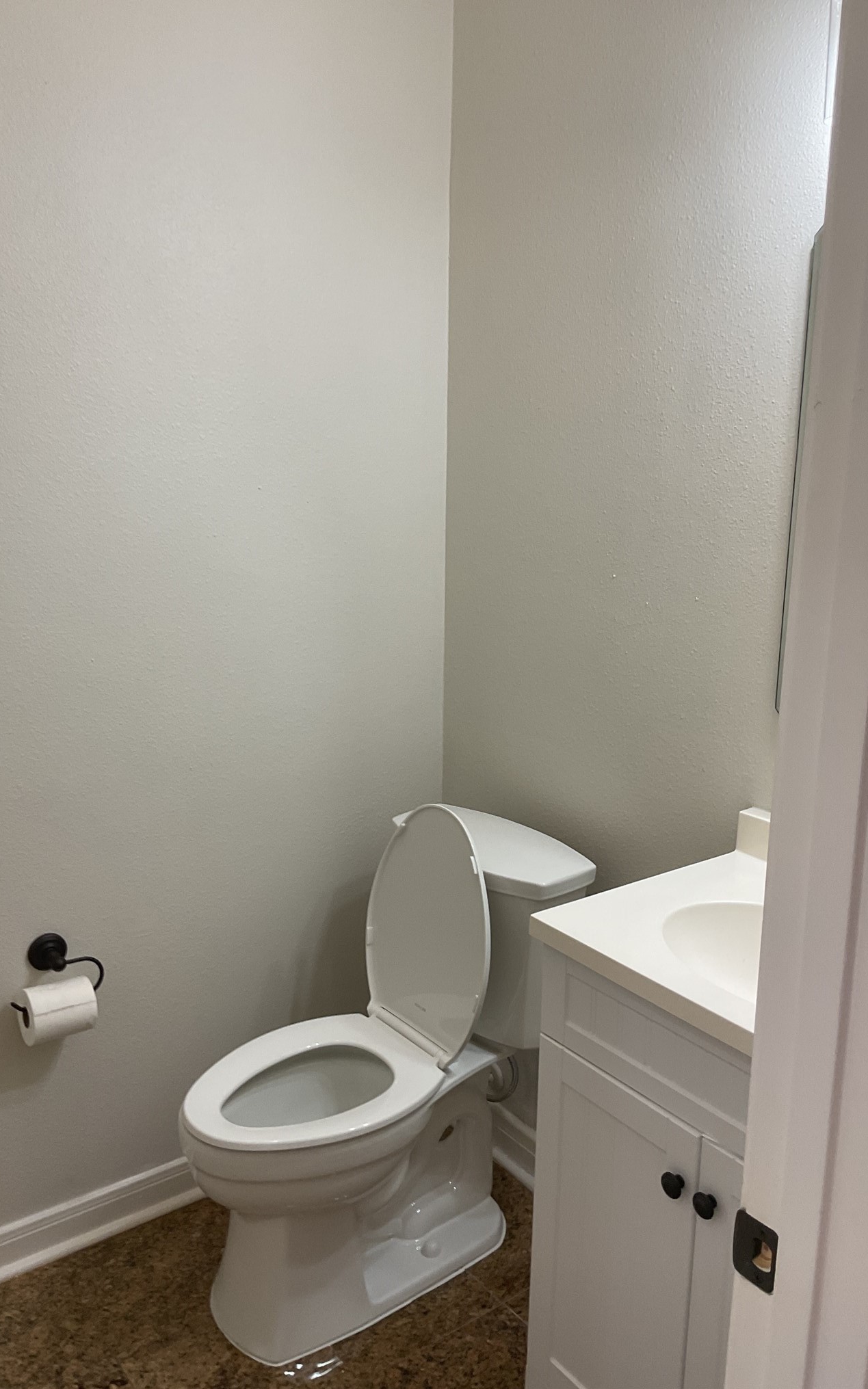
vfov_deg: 61.2
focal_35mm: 31
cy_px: 689
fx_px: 1174
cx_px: 475
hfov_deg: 40.5
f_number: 1.8
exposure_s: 1/60
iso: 40
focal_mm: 3
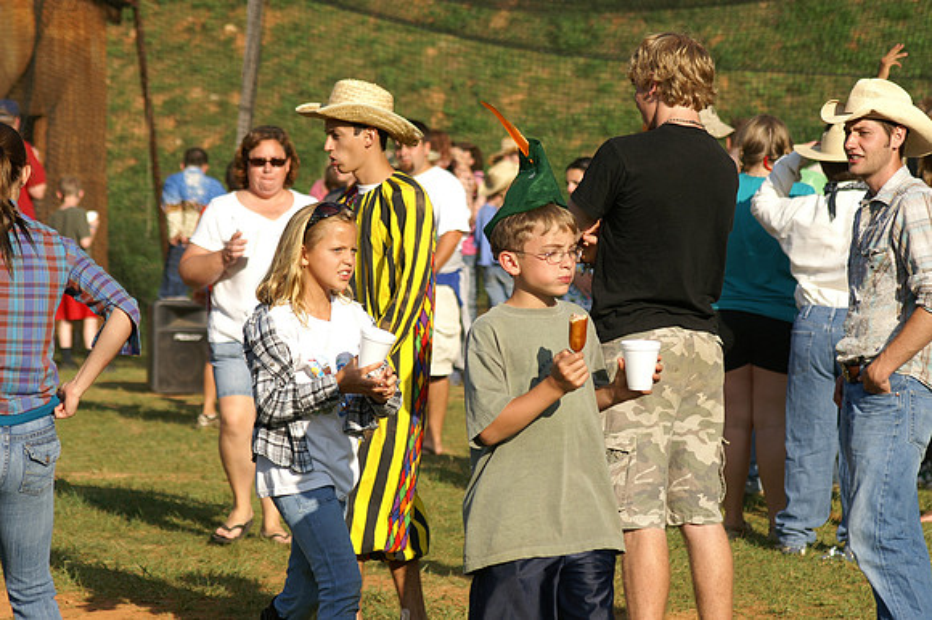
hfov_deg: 12.5
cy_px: 310
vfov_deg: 8.3
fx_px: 4269
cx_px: 466
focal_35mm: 165
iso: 100
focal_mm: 110
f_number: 6.3
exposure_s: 1/640
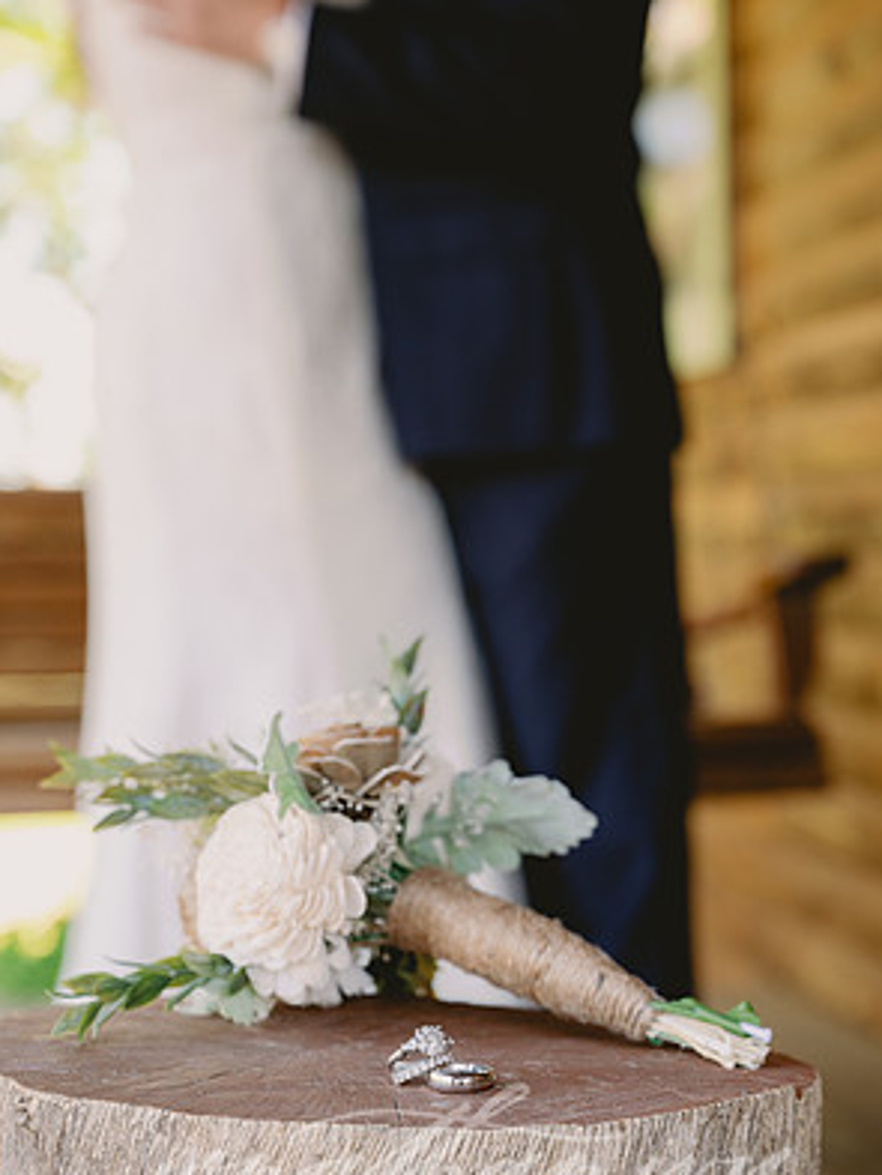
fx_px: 2614
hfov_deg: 19.1
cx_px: 441
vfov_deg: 25.3
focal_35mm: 77
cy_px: 622
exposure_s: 1/200
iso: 500
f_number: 4.5
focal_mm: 70
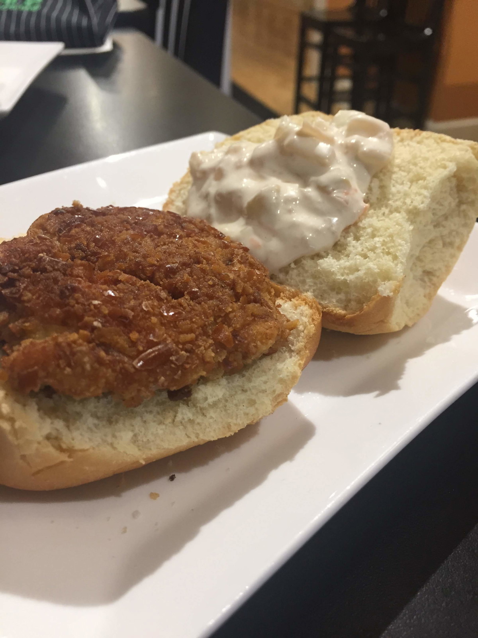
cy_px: 319
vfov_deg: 61.7
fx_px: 534
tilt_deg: -36.4
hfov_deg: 48.2
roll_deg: -0.3
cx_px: 239
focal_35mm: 29
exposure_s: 1/30
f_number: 2.2
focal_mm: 4.15
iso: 50
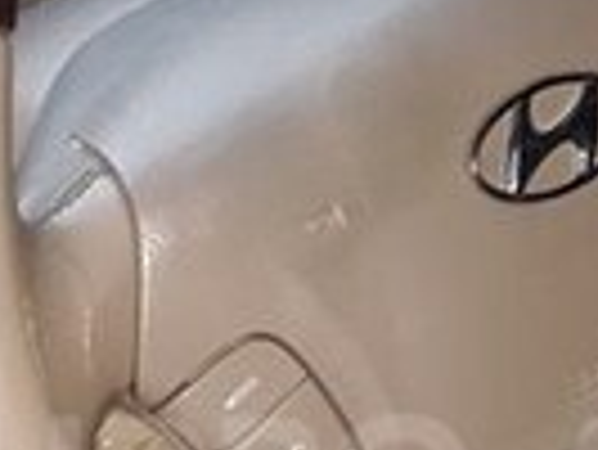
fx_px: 2317
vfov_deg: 10.9
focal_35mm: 134
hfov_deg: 14.7
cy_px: 484
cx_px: 315
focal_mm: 3.71
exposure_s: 1/33
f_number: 1.7
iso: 200
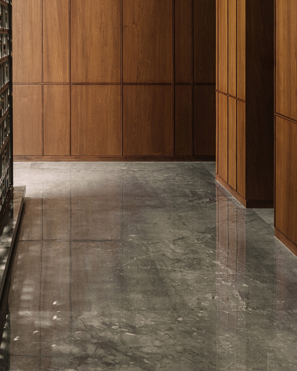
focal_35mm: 68
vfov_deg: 26.9
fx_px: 747
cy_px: 32
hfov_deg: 22.1
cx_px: 49
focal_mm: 42
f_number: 10
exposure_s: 8
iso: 100
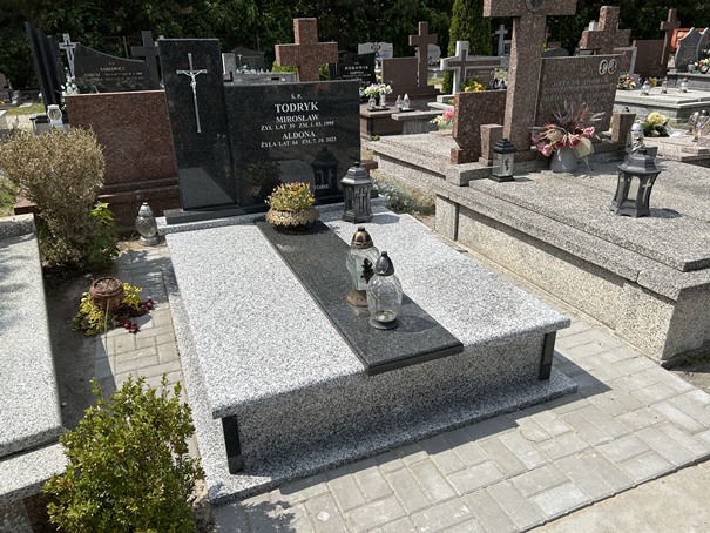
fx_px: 533
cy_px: 266
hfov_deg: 67.3
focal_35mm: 26
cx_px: 355
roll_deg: +1.4
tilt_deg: -23.1
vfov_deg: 53.1
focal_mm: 5.7
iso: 50
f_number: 1.5
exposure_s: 1/5587
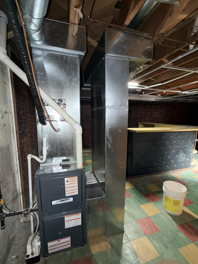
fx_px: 122
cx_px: 98
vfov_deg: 94.4
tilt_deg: -9.5
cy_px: 137
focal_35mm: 16
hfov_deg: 78.1
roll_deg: +0.3
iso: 200
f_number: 2.2
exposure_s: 1/40
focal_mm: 2.22
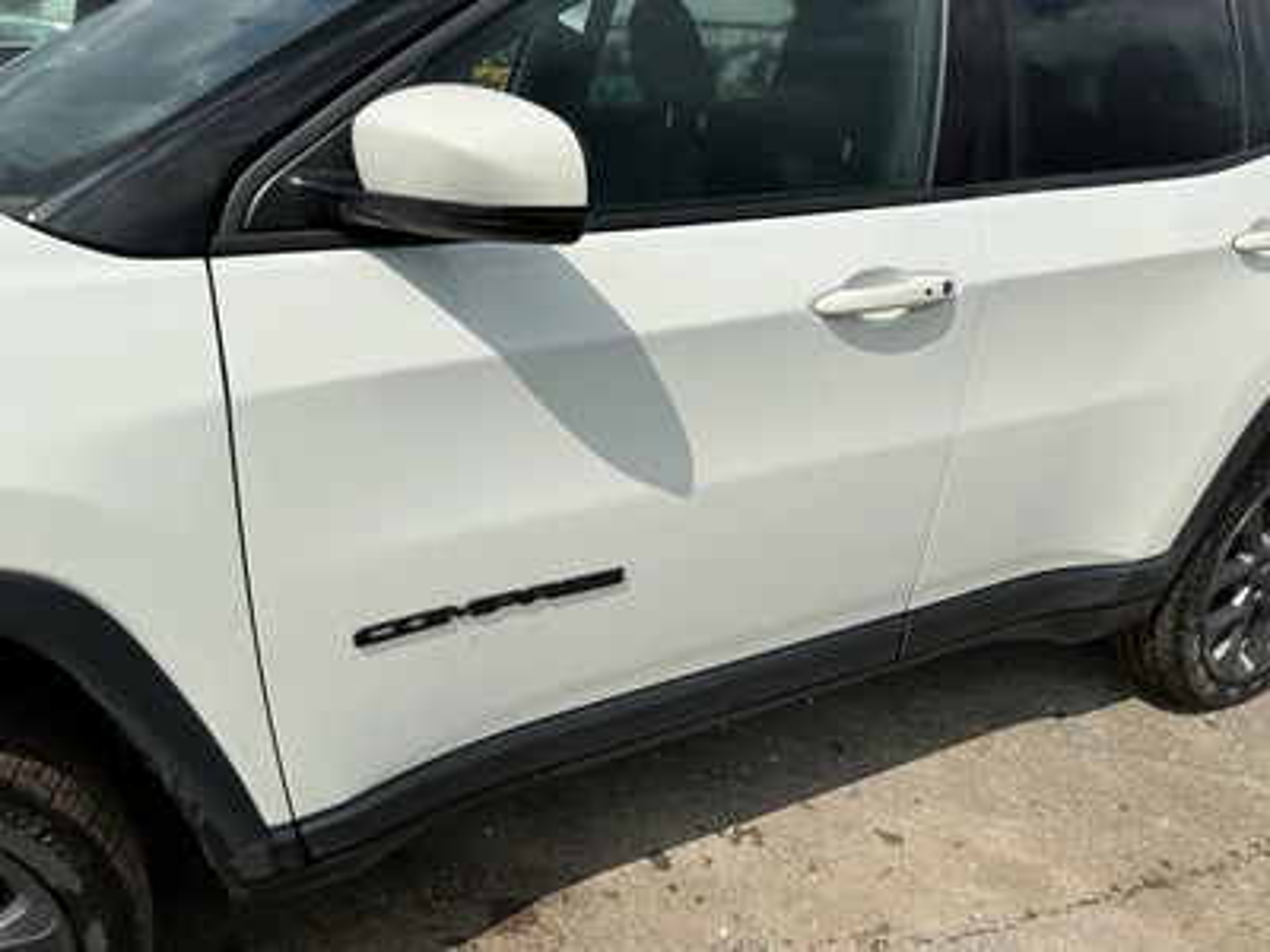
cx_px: 635
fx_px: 1027
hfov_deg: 63.4
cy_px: 476
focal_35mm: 28
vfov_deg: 49.7
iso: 25
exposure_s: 1/4405
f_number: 1.8
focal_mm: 3
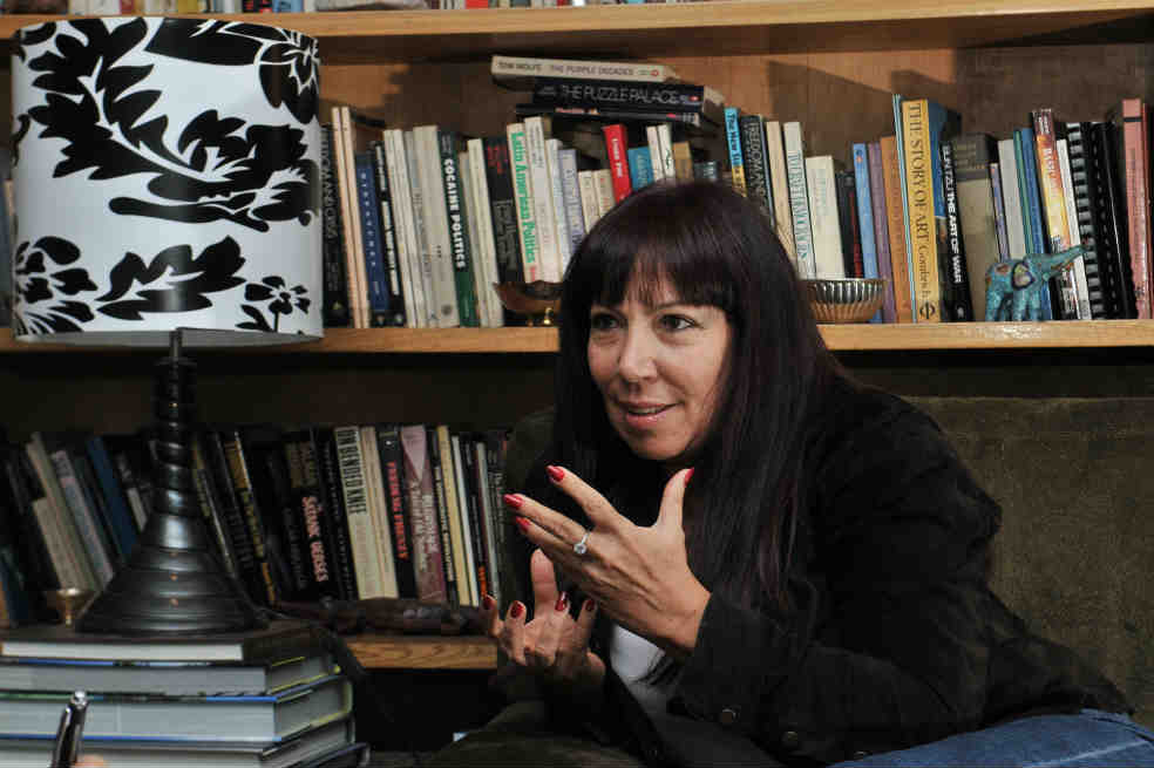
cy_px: 384
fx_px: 2643
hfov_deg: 24.6
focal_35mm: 82
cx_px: 577
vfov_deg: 16.5
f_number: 7.1
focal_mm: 55
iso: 500
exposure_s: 1/125
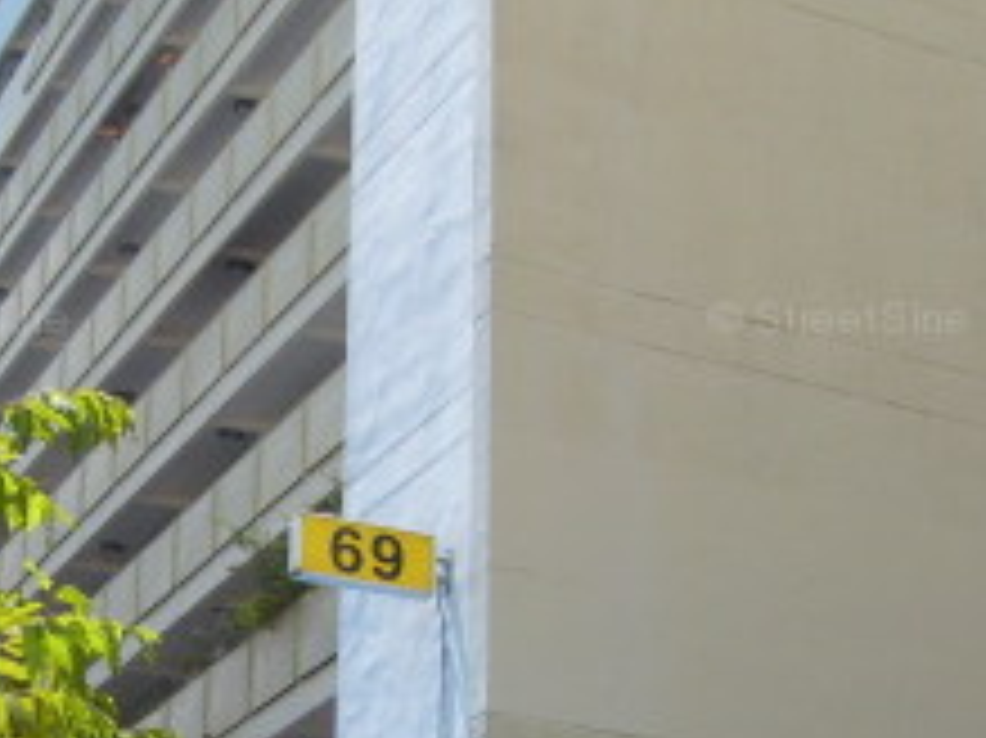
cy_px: 774
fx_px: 2505
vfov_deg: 16.4
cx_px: 144
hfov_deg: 21.9
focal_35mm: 88
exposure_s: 1/180
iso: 80
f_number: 7.1
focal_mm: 5.8
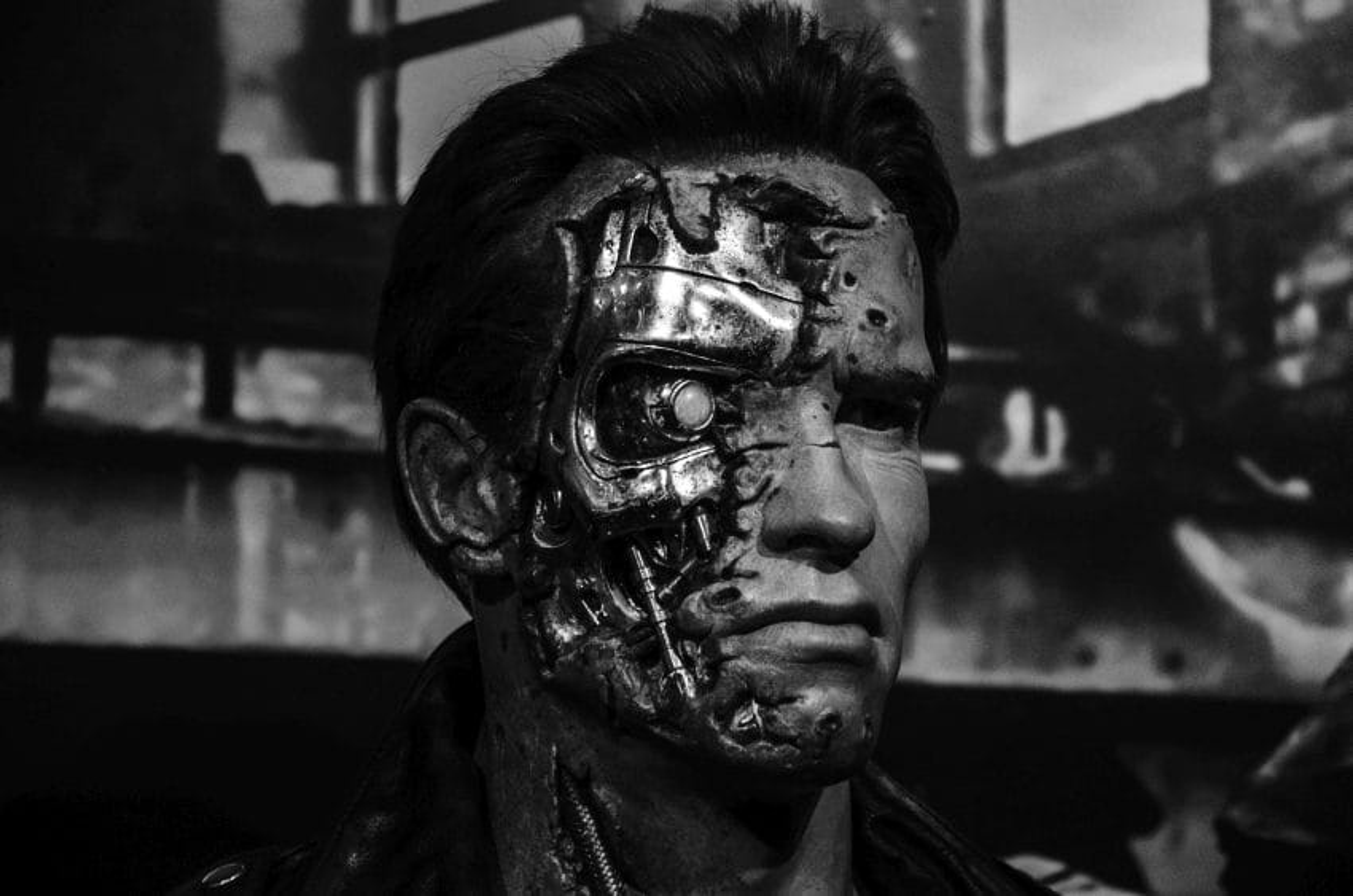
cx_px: 676
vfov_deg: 11.7
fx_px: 4388
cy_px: 448
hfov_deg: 17.5
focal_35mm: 117
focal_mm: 78
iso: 2000
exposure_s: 1/60
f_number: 5.6
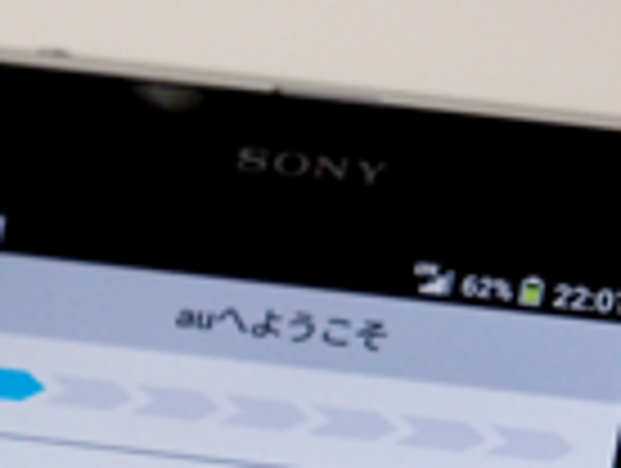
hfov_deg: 4.8
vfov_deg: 3.6
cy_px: 774
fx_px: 7476
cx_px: 176
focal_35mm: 416
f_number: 2.8
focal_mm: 60
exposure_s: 1/125
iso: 1250
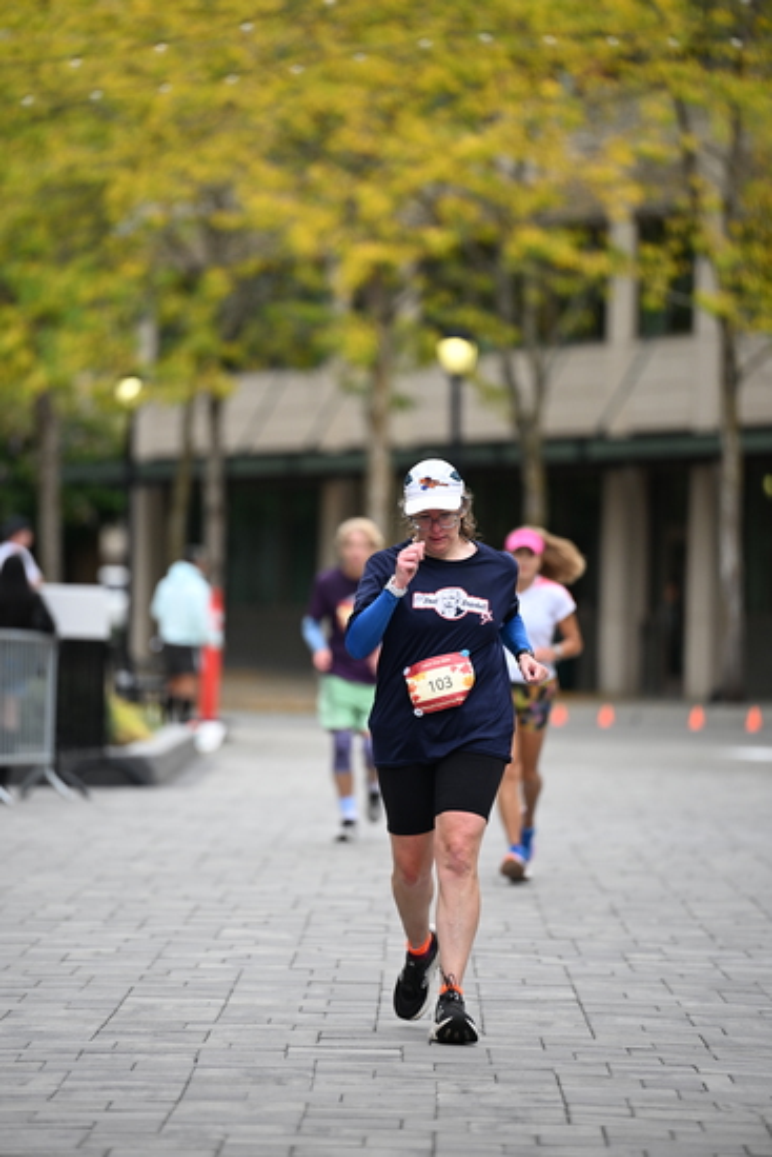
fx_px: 6429
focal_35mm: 200
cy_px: 578
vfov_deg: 10.3
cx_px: 386
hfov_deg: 6.9
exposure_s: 1/2500
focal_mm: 200
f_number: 2.8
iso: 640
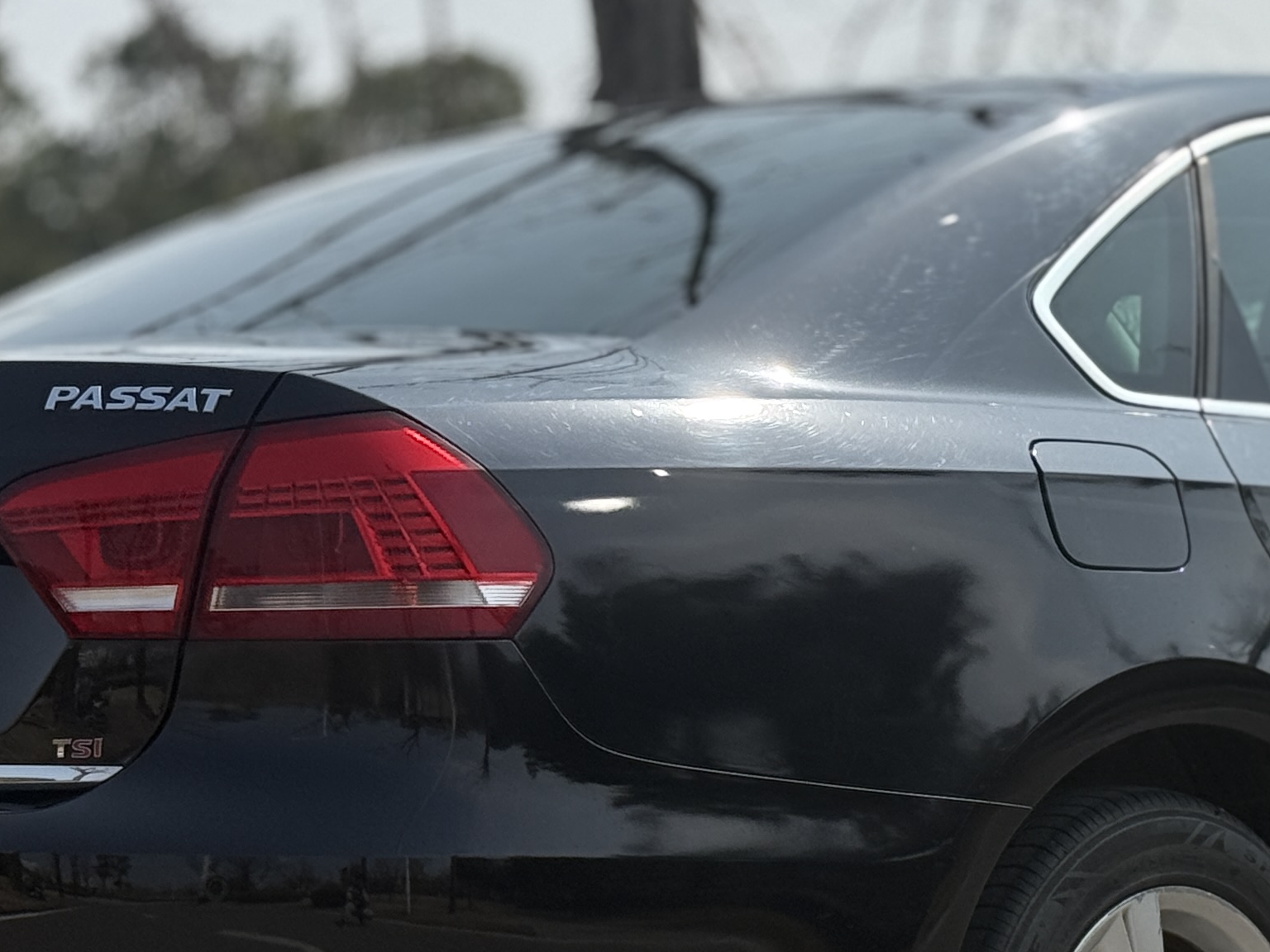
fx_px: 4623
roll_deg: +0.0
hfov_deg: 15.6
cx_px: 892
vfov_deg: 11.7
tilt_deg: -0.4
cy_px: 767
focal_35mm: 126
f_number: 1.78
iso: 80
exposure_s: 1/7143
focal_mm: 6.76
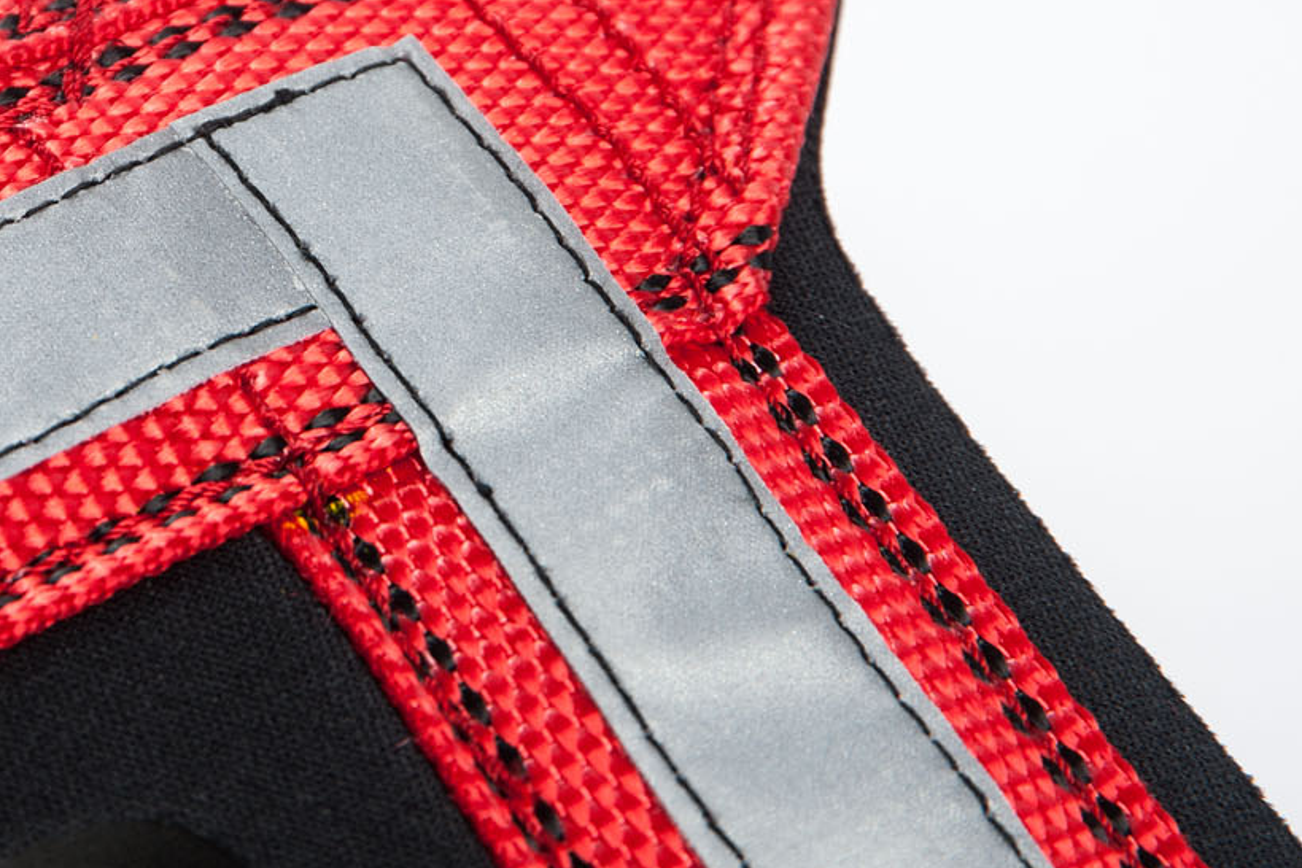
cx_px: 137
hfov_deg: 8.6
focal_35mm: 238
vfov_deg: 5.8
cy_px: 31
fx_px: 8607
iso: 200
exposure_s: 1/100
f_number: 8
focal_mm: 110
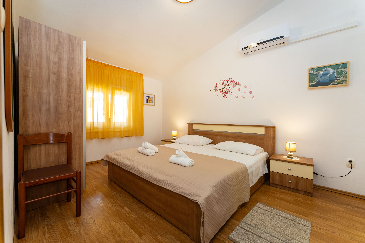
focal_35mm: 14
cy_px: 122
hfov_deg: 104.3
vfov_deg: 81.2
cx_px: 182
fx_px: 142
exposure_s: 1/60
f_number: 7.1
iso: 800
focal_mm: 14
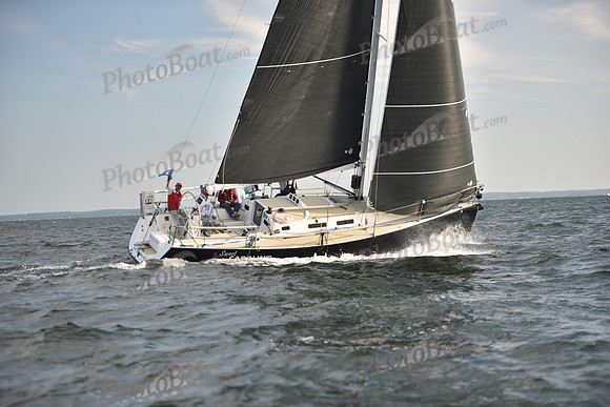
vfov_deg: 14.4
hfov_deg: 21.5
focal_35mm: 95
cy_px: 204
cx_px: 305
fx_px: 1610
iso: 250
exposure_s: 1/800
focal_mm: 95
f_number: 2.8
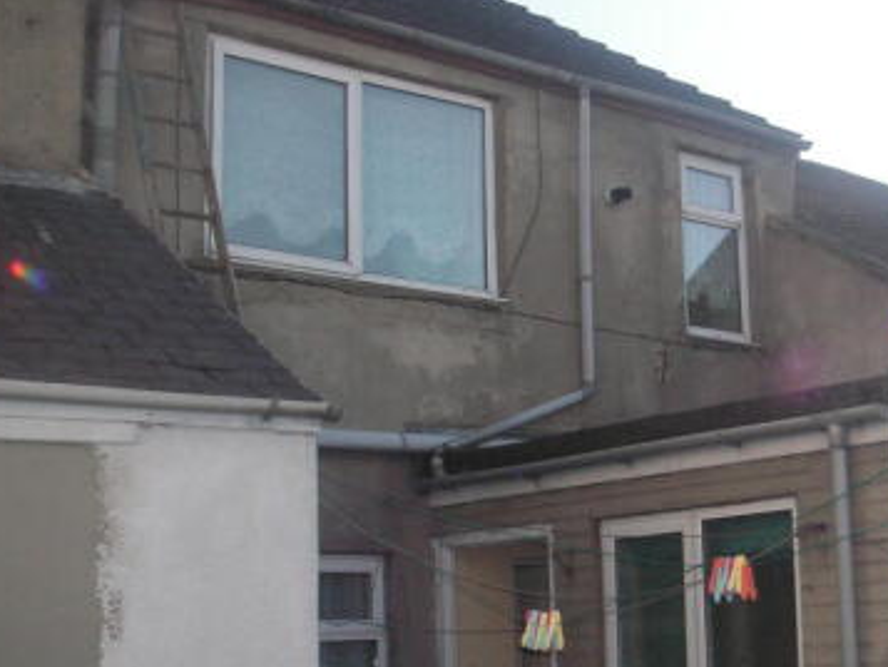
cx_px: 650
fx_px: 1591
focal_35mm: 62
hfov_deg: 30.7
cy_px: 434
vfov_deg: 23.6
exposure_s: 1/1000
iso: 100
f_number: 3.3
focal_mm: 6.3
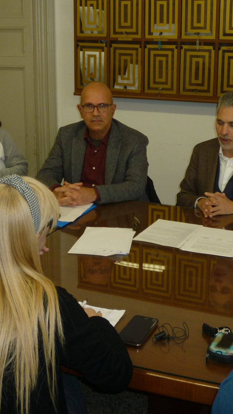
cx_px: 143
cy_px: 176
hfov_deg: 23.0
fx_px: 571
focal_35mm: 52
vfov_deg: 39.8
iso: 100
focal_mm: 5.2
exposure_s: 1/30
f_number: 3.3
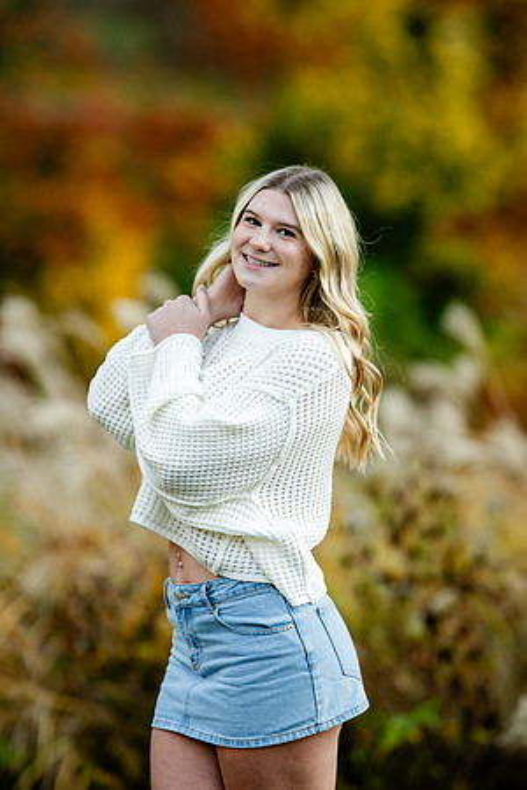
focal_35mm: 135
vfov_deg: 15.2
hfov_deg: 10.2
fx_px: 2964
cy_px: 395
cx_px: 264
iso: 250
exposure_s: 1/320
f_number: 1.8
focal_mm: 135
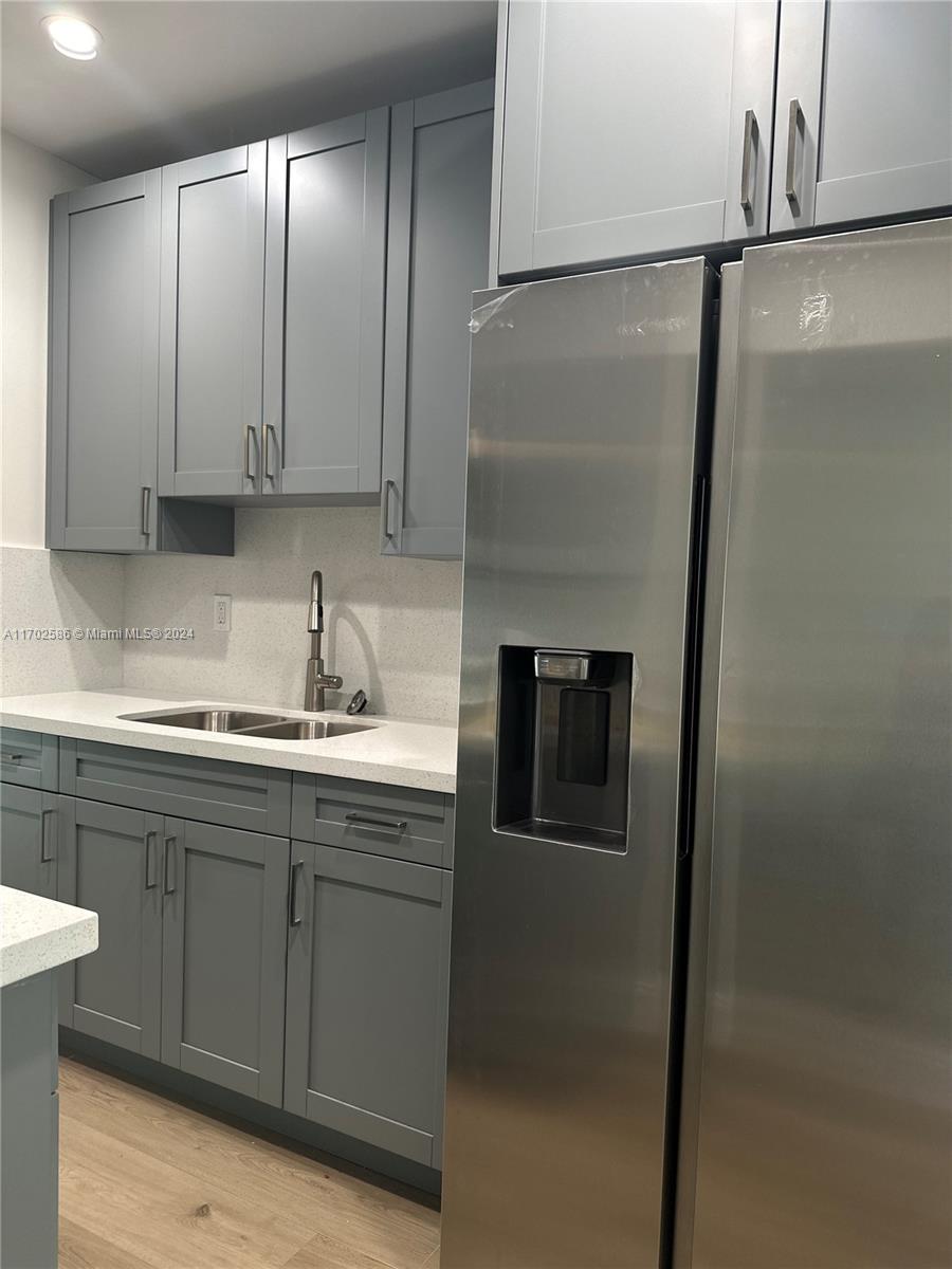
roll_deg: -2.8
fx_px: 880
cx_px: 476
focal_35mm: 24
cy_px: 634
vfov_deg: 71.6
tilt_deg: -1.9
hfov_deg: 56.8
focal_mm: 6.86
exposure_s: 1/60
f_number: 1.78
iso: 125
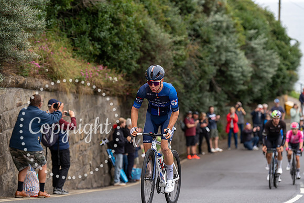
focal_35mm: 125
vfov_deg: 11.0
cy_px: 102
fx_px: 1056
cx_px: 152
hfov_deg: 16.4
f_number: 3.5
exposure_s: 1/1000
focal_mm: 125
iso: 320
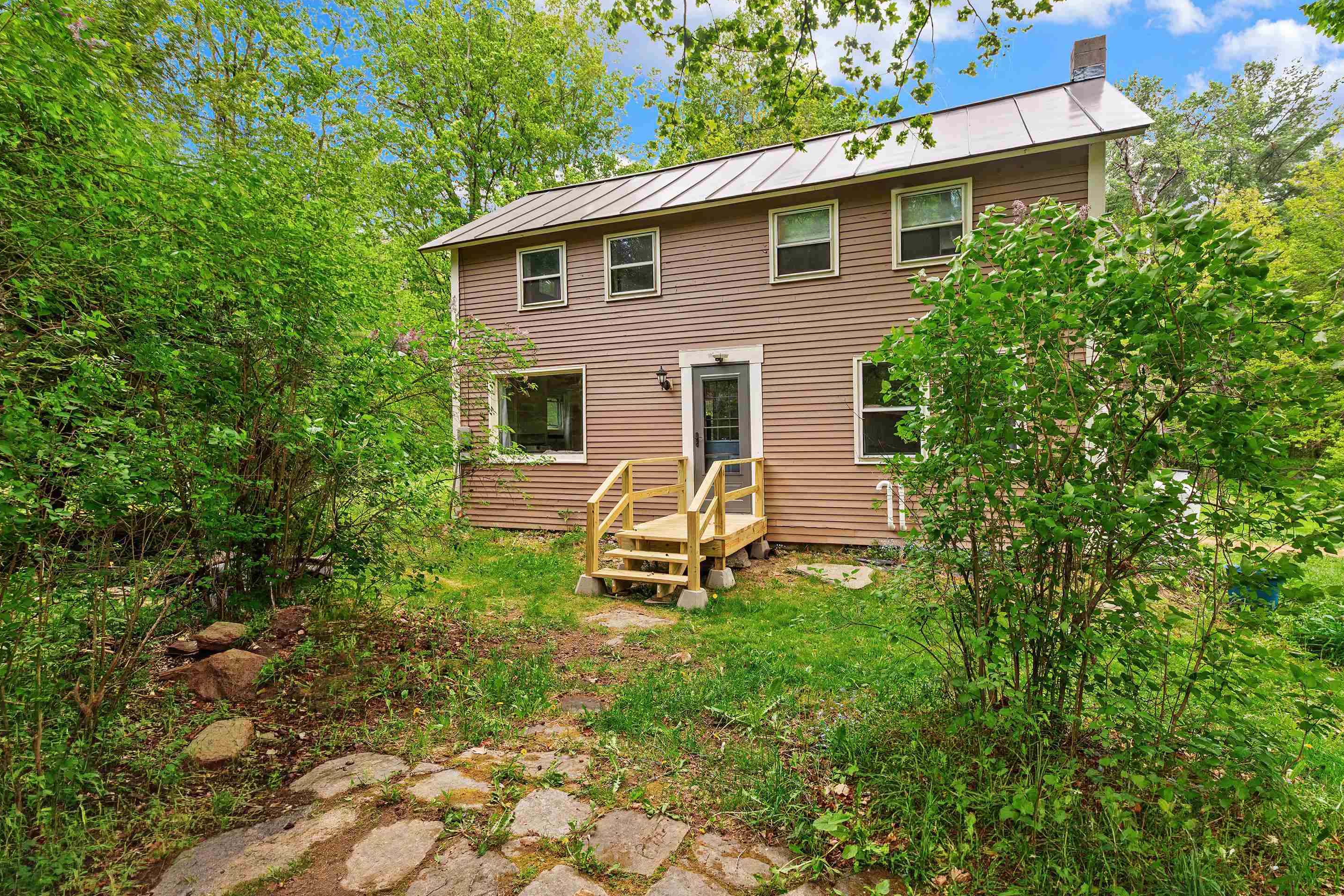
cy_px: 455
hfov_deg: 96.7
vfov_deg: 73.7
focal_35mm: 16
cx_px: 707
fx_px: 597
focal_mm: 10
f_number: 9
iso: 100
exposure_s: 1/80
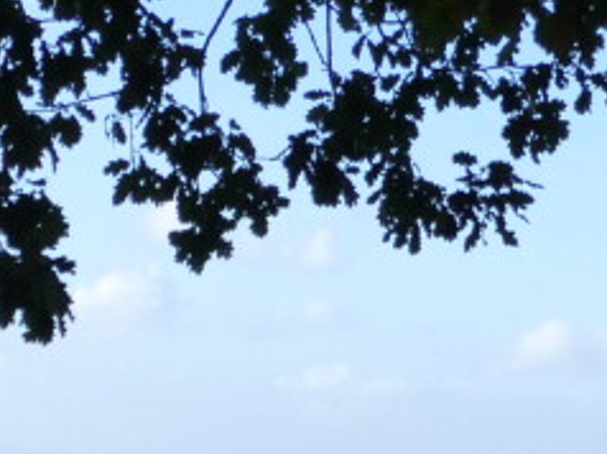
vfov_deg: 8.8
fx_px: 2873
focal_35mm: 164
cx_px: -375
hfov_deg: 11.4
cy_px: 666
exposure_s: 1/500
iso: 160
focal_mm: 6.9
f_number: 3.9
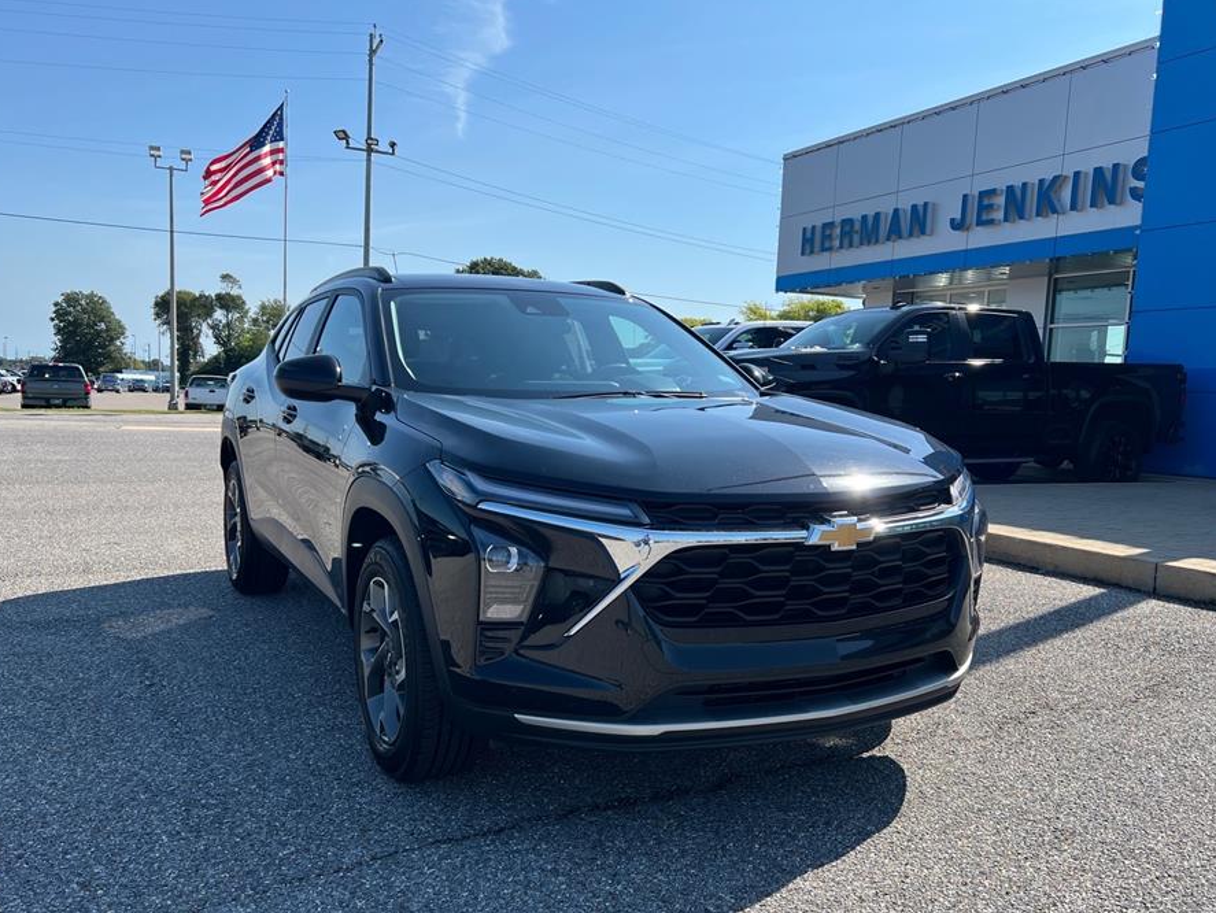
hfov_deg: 59.9
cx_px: 617
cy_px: 498
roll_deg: -2.2
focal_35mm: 30
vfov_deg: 46.8
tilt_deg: -5.5
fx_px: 1054
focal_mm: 5.7
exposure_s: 1/2404
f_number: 1.5
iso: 50
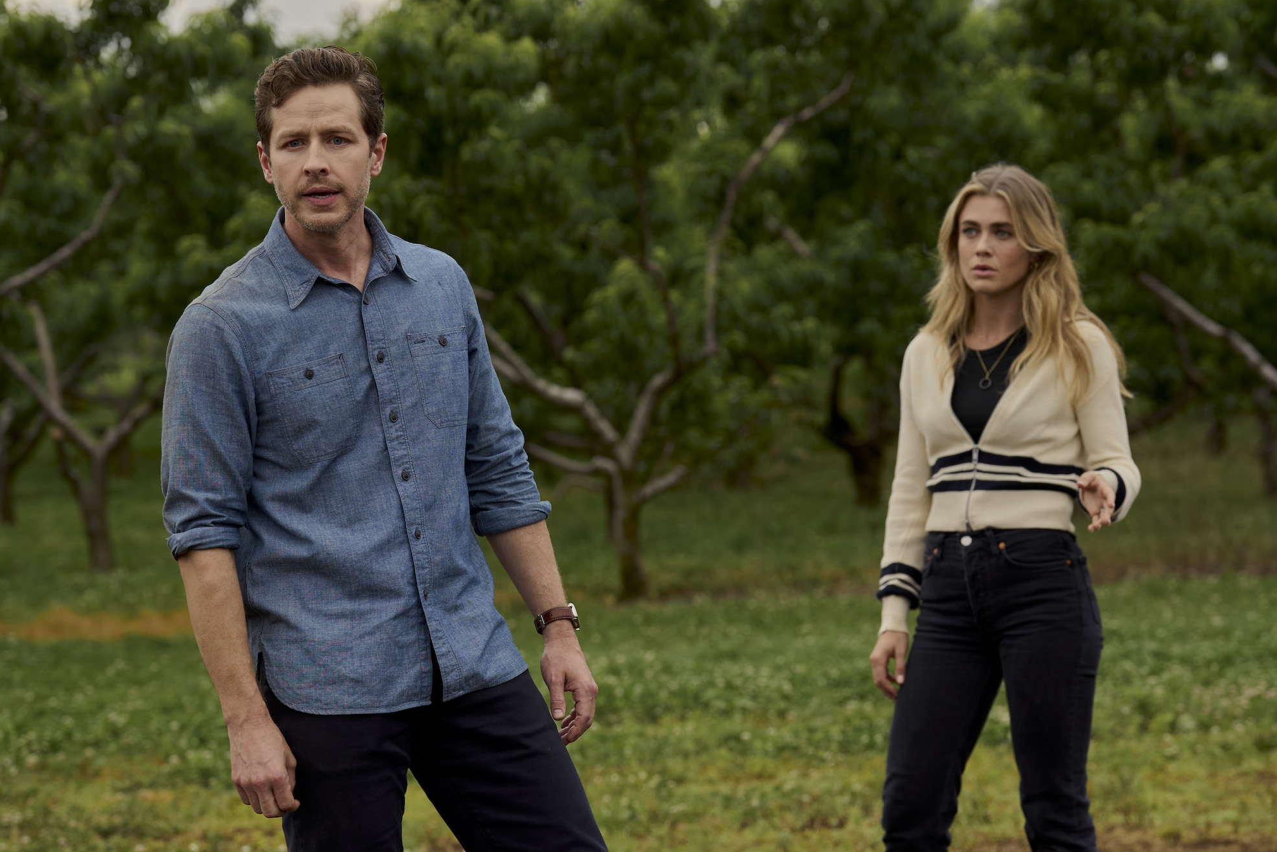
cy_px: 429
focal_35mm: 106
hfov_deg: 19.3
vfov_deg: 12.9
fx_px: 3760
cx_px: 636
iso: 1000
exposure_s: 1/500
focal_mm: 105
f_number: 5
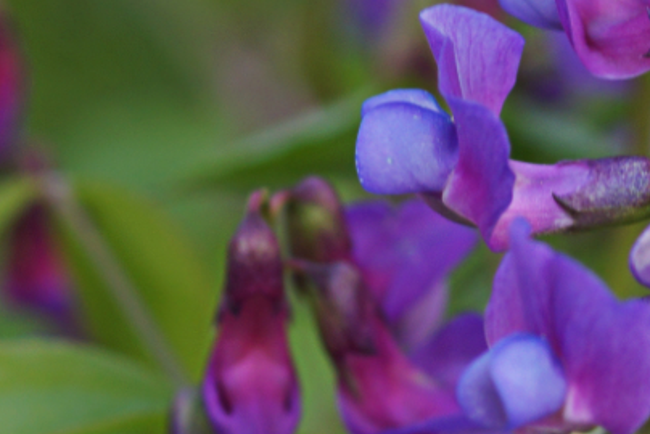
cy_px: 392
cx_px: 579
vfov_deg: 3.1
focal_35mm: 445
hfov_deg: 4.6
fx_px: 8040
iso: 160
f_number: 4
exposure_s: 1/160
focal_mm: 100
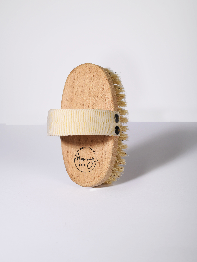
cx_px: 99
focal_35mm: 65
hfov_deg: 22.6
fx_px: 493
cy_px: 122
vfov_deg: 29.8
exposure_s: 1/160
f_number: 18
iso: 100
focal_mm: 60
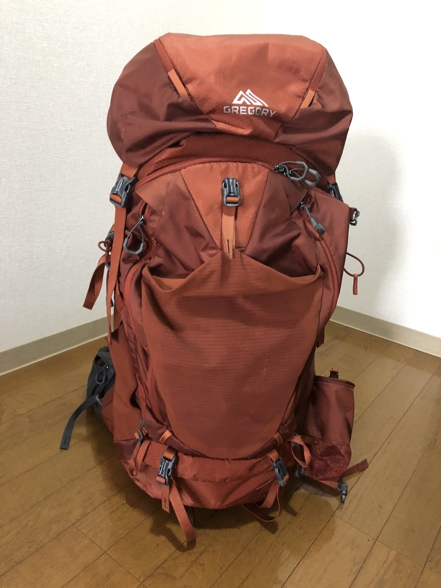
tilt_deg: -20.5
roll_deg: -5.3
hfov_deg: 49.7
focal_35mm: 28
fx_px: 476
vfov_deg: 63.4
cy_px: 294
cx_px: 220
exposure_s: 1/4
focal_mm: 4
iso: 100
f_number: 1.8
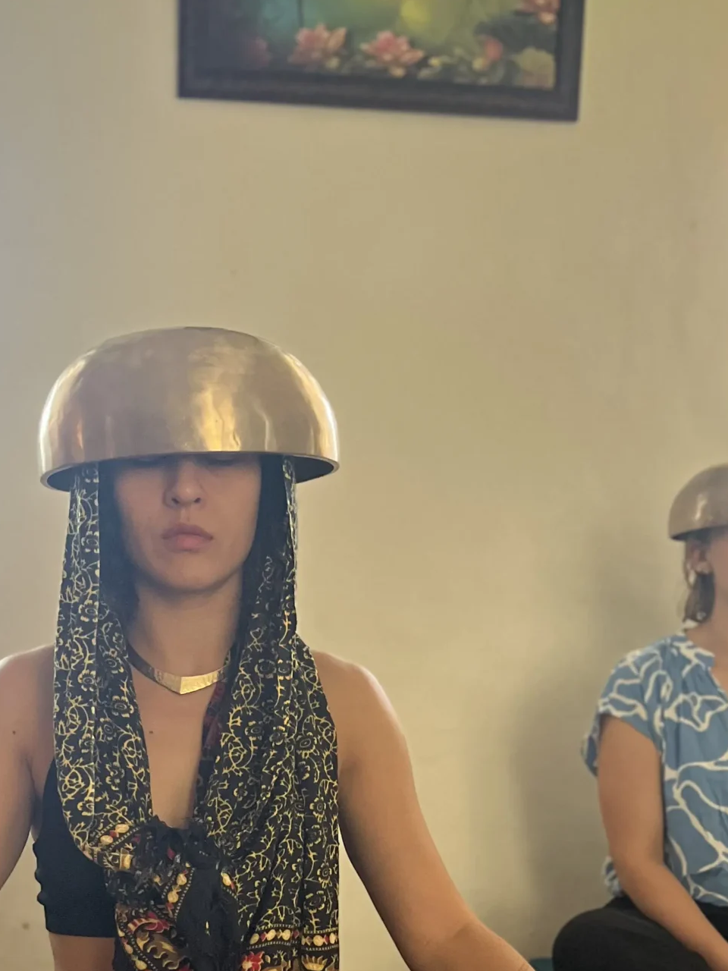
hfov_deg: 27.9
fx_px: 1458
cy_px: 870
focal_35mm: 52
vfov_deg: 34.8
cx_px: 277
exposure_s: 1/60
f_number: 1.6
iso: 500
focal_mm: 5.1
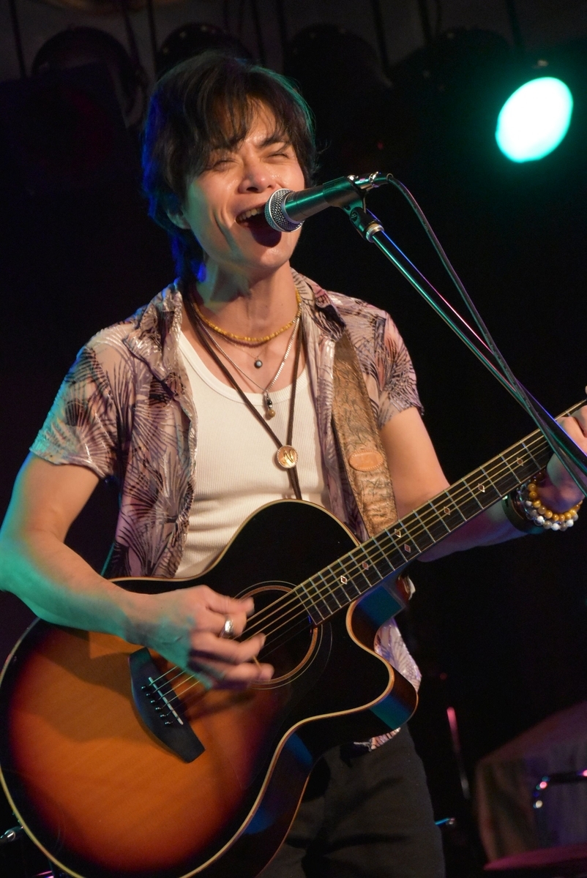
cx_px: 294
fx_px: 3149
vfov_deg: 15.9
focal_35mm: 129
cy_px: 439
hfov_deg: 10.6
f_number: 5.6
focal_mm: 86
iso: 5000
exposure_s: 1/60
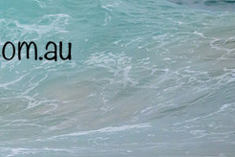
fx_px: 16932
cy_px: 24
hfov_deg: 0.8
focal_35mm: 2594
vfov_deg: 0.5
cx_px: -61
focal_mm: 800
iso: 2800
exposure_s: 1/2000
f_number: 6.3
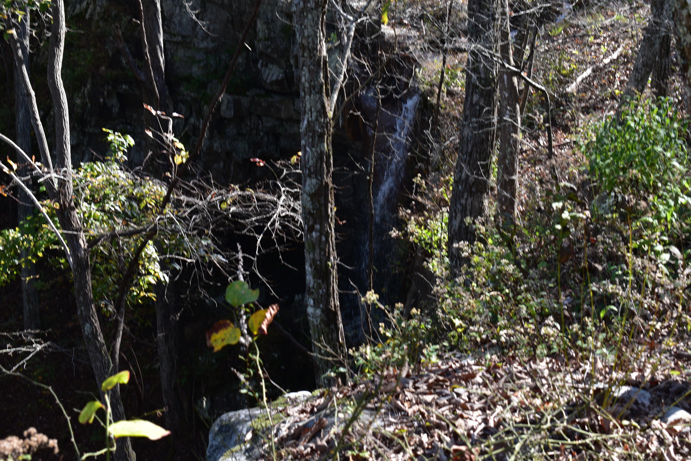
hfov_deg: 26.0
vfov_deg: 17.5
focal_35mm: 78
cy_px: 230
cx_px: 346
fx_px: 1497
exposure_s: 1/160
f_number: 9
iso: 400
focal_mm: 52
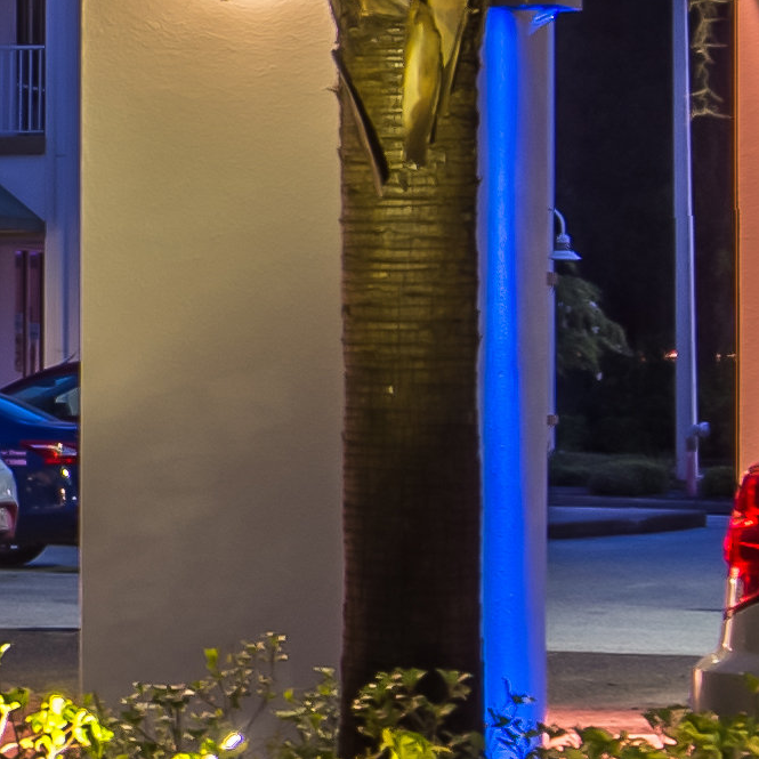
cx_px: -793
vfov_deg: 7.2
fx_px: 5582
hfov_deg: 7.5
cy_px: -1165
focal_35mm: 225
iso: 100
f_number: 6.3
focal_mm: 24
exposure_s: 1/3
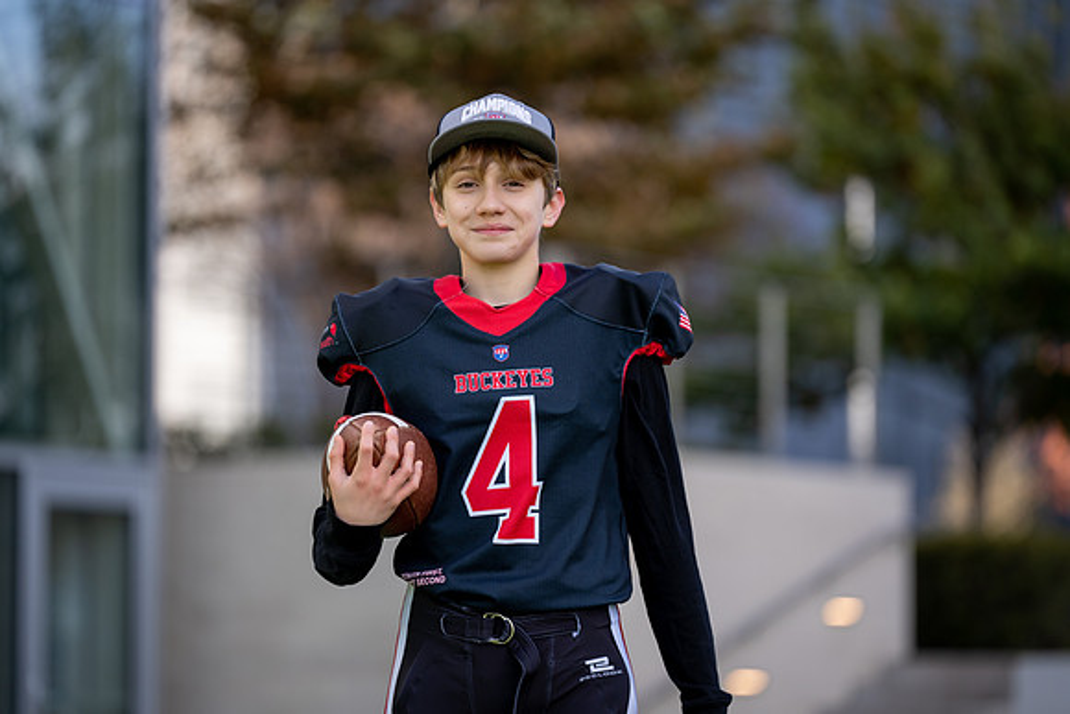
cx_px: 535
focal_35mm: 170
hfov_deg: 12.1
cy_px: 357
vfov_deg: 8.1
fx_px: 5040
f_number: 2.8
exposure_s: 1/640
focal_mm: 165
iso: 100
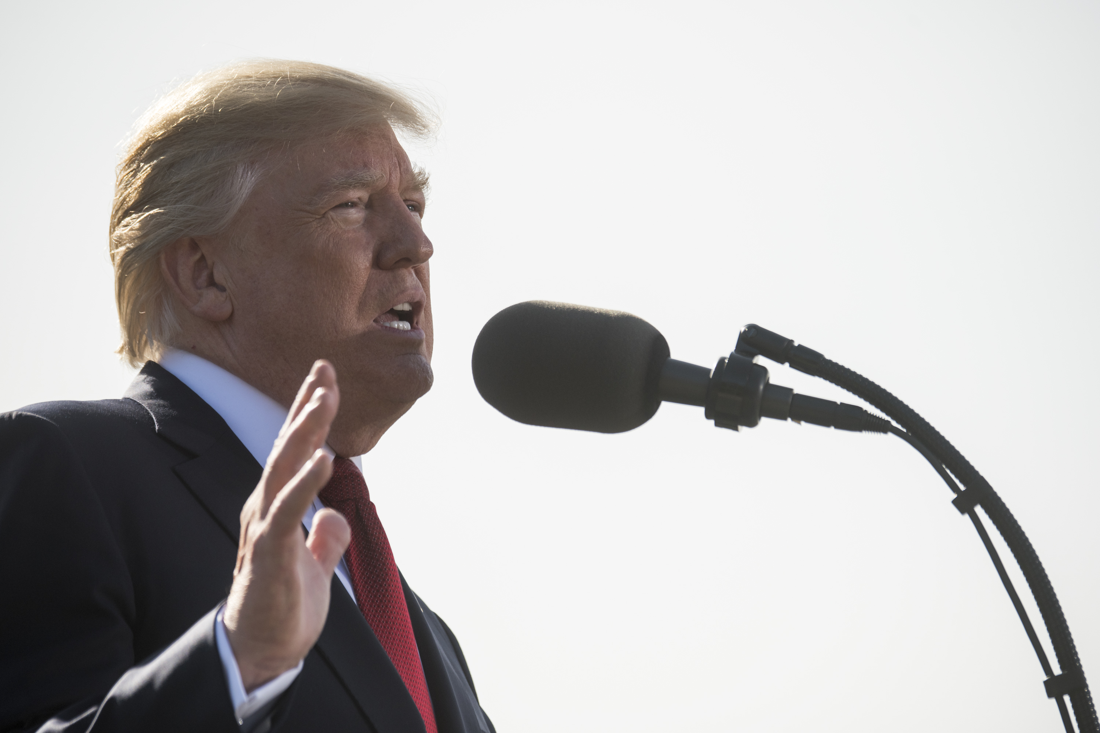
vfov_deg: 4.7
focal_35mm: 290
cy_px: 366
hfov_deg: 7.1
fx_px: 8860
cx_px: 550
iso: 250
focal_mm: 290
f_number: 5.6
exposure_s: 1/1600
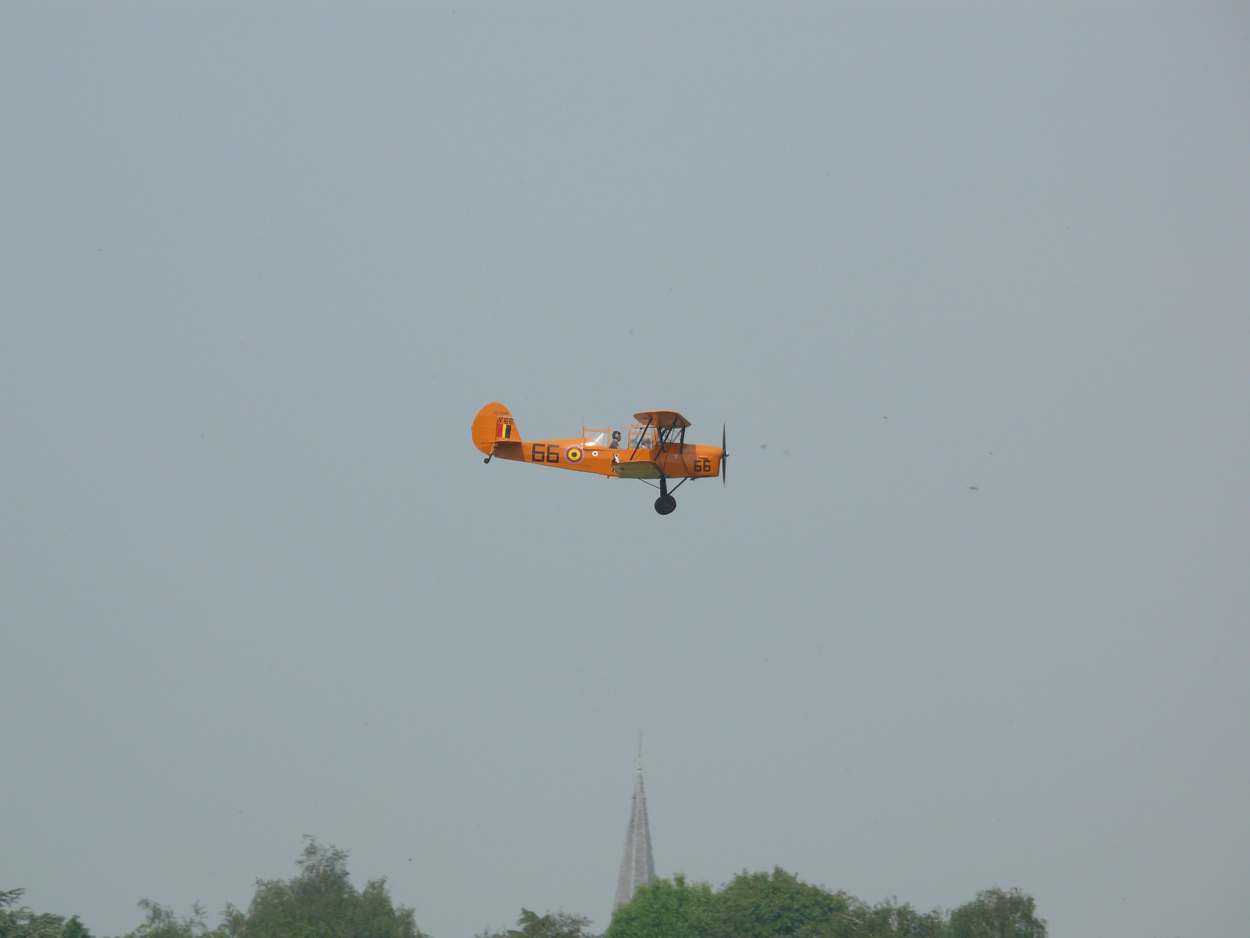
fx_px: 15166
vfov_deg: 3.5
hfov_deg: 4.7
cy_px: 469
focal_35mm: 420
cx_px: 625
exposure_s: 1/500
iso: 100
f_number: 8
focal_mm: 88.8
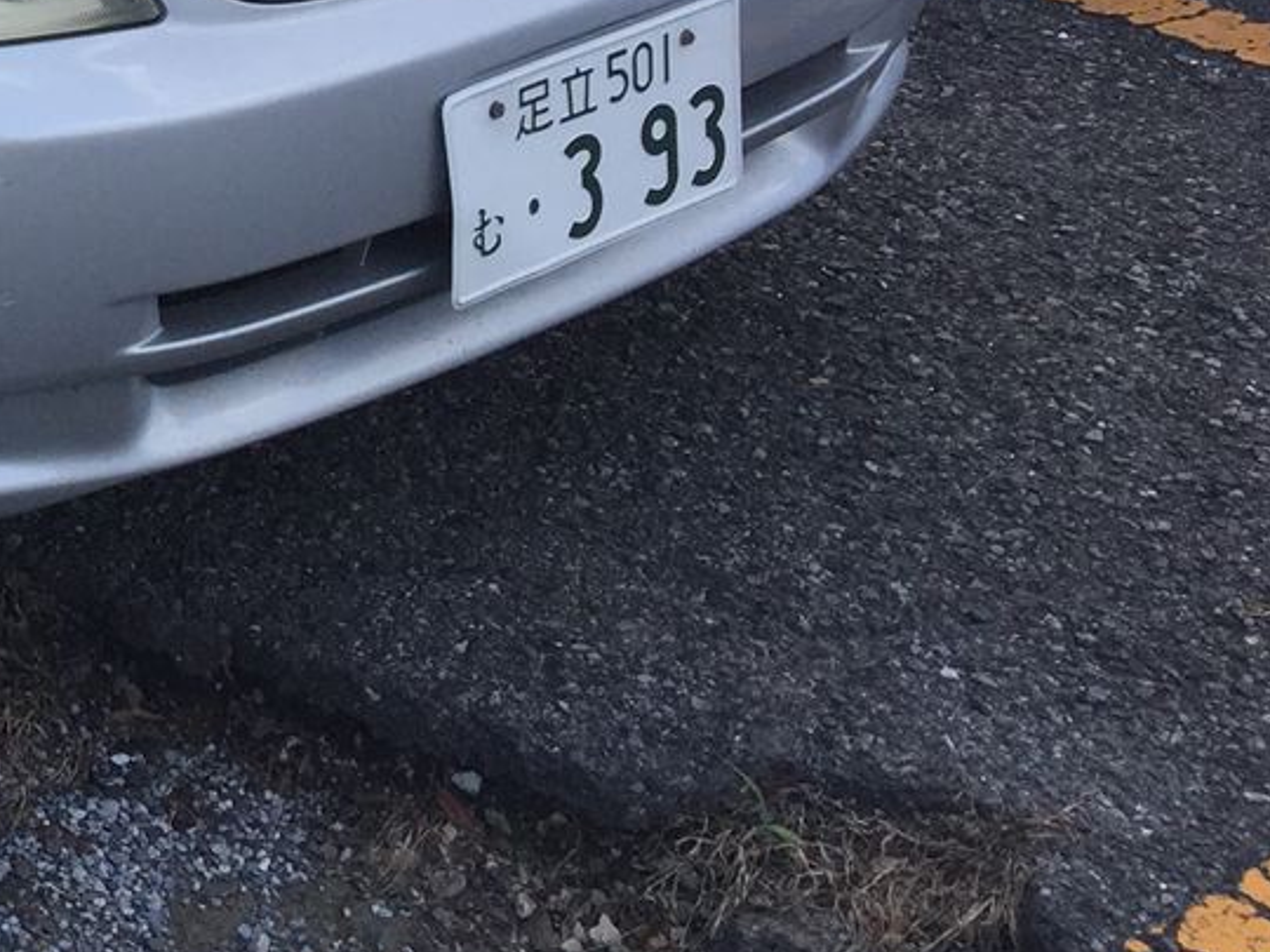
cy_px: -430
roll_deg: -3.4
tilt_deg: -11.1
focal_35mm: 86
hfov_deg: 19.9
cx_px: -602
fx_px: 3155
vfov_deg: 15.9
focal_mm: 4.15
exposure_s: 1/1068
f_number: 2.2
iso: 32
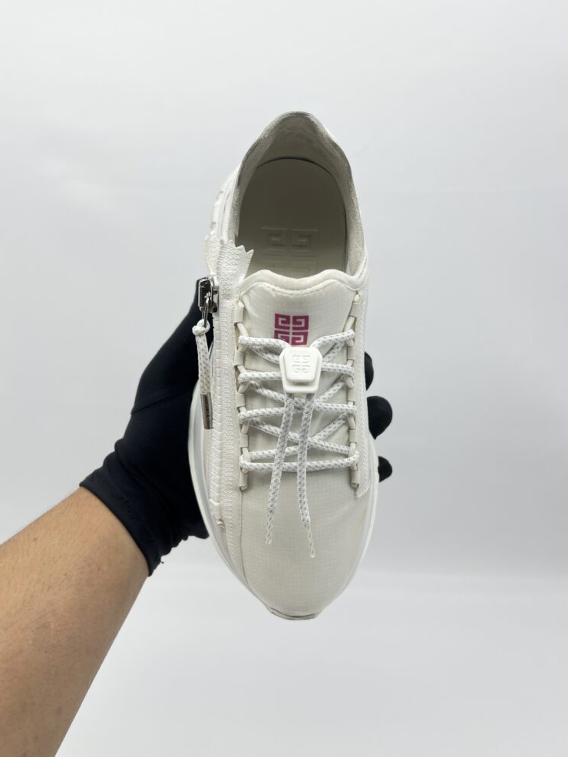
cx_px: 281
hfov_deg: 51.4
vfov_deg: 65.3
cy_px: 369
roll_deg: -0.2
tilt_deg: -15.8
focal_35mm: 27
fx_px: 590
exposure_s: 1/169
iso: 40
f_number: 1.5
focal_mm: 5.7
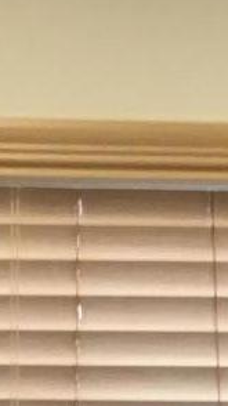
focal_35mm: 215
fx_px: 2315
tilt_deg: -8.0
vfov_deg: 9.1
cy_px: 943
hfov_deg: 5.6
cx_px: 294
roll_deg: -1.6
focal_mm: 4.15
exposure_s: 1/30
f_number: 2.2
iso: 50
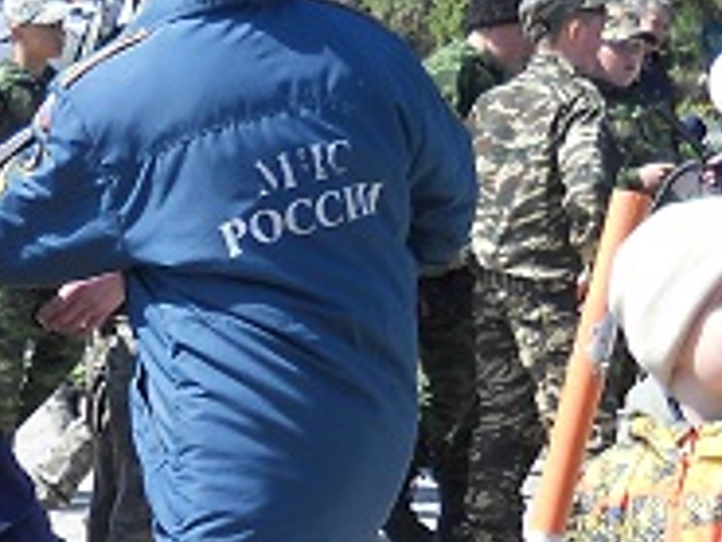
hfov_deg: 13.1
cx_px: -363
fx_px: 2964
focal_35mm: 142
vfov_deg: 10.3
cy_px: 678
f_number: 5.5
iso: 80
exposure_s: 1/160
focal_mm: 6.72
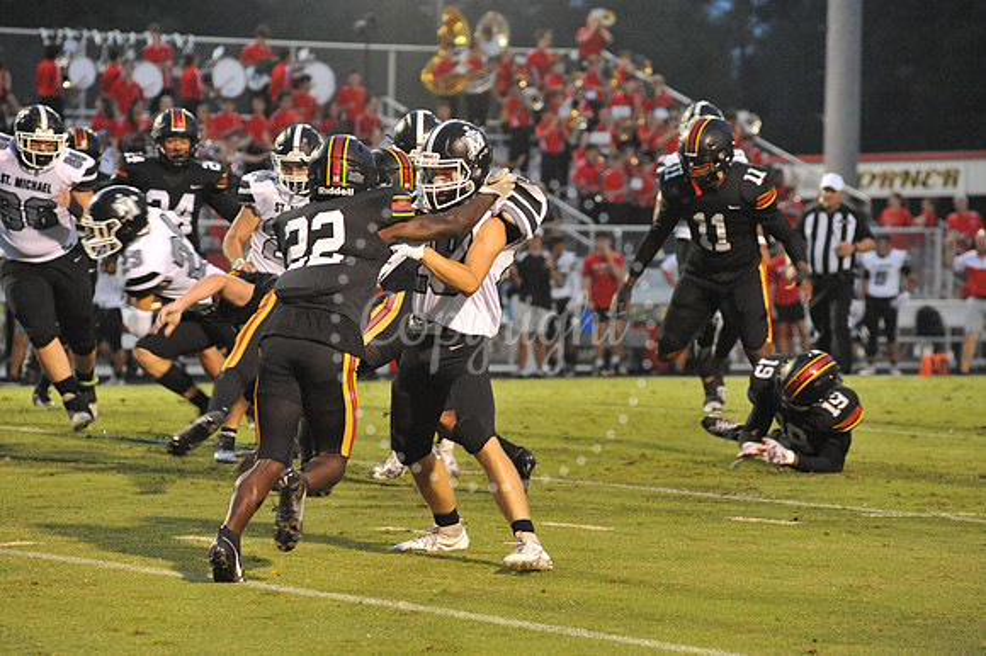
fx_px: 5474
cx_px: 493
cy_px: 328
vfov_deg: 6.9
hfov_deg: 10.3
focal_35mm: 200
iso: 6400
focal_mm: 200
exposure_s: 1/200
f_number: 5.6
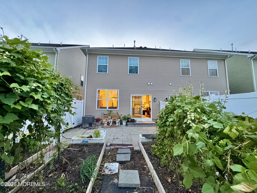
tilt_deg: +5.8
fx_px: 104
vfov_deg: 85.7
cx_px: 128
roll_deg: -0.9
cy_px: 96
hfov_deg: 102.1
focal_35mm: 14
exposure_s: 1/60
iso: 640
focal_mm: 2.22
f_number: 2.2
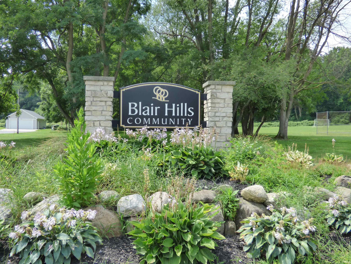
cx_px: 176
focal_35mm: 32
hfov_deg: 56.8
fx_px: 324
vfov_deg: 44.2
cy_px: 132
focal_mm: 5.78
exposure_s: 1/640
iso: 200
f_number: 3.4
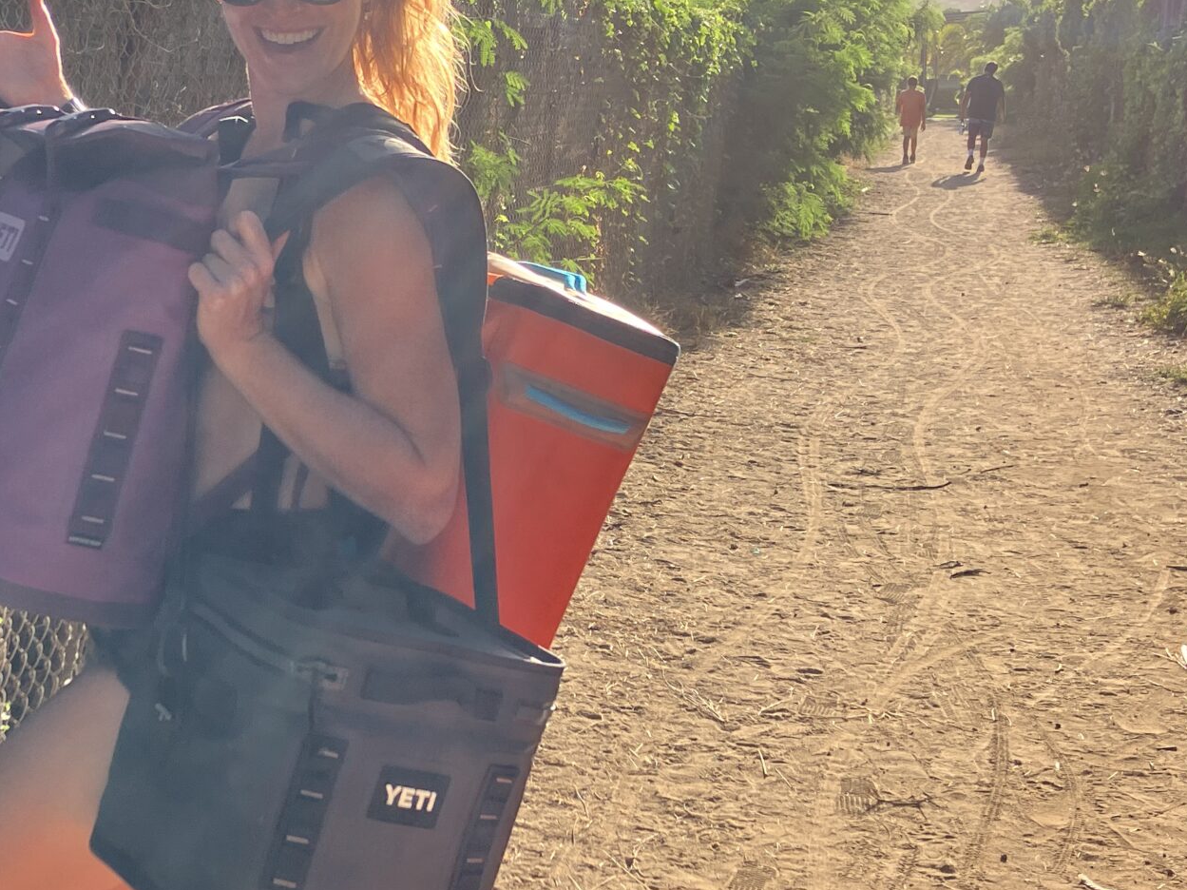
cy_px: 481
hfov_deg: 30.8
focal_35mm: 61
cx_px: 211
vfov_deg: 24.0
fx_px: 2091
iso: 32
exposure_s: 1/592
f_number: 1.8
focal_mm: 3.99
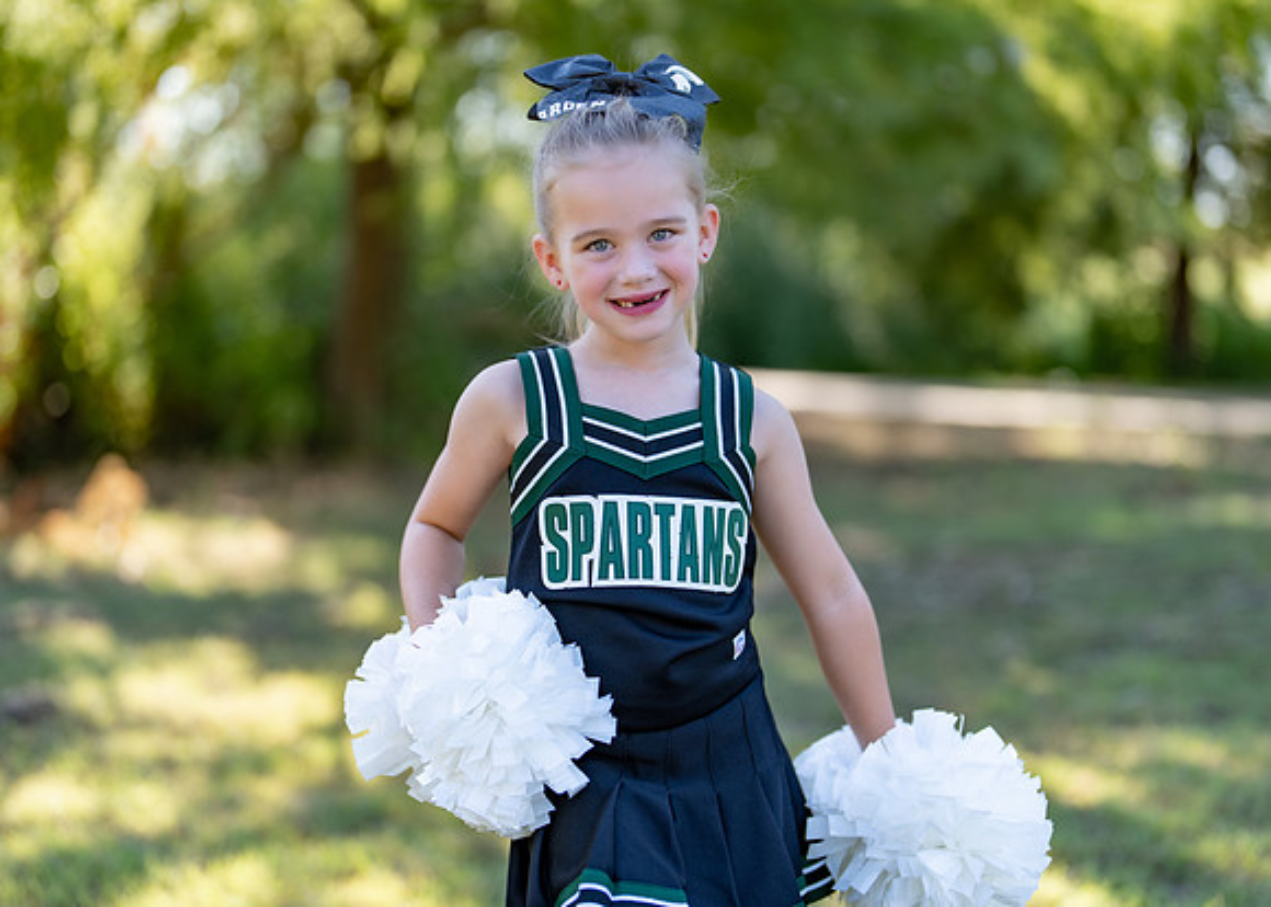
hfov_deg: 34.4
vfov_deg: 24.9
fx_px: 2056
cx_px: 652
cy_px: 461
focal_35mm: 57
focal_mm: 50
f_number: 1.2
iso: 100
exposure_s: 1/1600
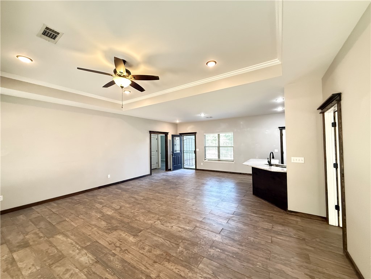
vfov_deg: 85.7
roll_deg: +1.0
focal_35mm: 14
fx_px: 150
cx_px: 186
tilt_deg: +2.5
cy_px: 140
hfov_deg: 102.1
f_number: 2.2
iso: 1000
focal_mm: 2.22
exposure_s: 1/60
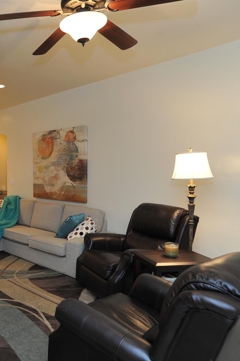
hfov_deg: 40.0
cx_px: -7
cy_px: 175
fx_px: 280
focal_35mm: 28
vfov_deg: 65.5
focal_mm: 18
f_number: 6.3
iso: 800
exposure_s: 1/30
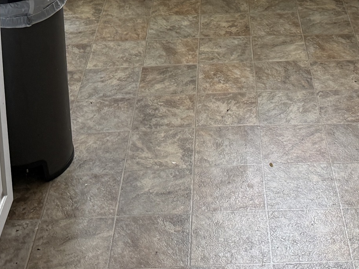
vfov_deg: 16.3
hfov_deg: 23.9
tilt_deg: -13.5
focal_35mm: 81
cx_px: 258
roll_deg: +0.0
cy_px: -157
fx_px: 840
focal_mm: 6.76
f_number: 1.78
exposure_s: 1/121
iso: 200
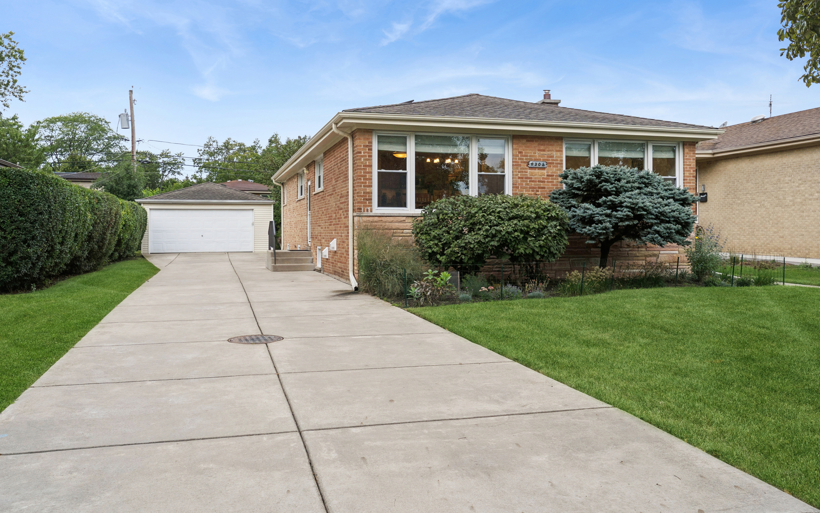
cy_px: 241
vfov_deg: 40.6
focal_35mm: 31
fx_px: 693
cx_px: 413
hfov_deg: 61.2
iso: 400
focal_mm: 30
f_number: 8
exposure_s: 1/250
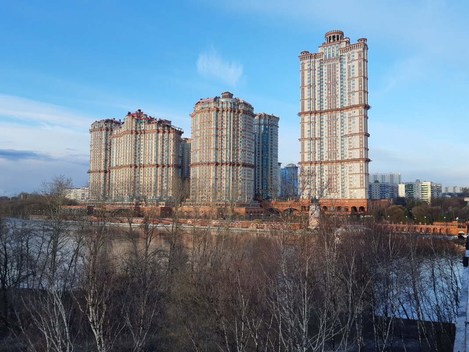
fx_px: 352
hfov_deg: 67.3
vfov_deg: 53.1
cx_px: 234
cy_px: 176
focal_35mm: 26
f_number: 1.7
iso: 40
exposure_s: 1/455
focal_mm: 3.93
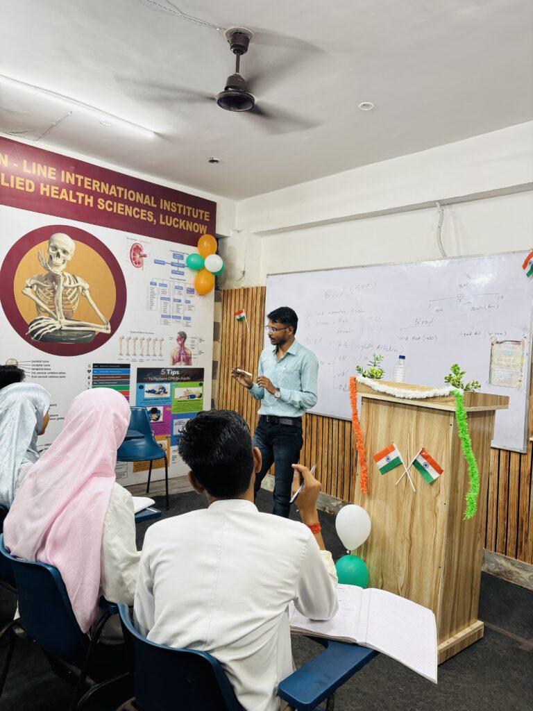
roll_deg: -4.4
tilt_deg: -2.5
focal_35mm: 26
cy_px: 356
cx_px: 266
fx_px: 534
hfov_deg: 53.1
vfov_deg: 67.3
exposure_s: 1/50
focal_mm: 5.96
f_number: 1.6
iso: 125
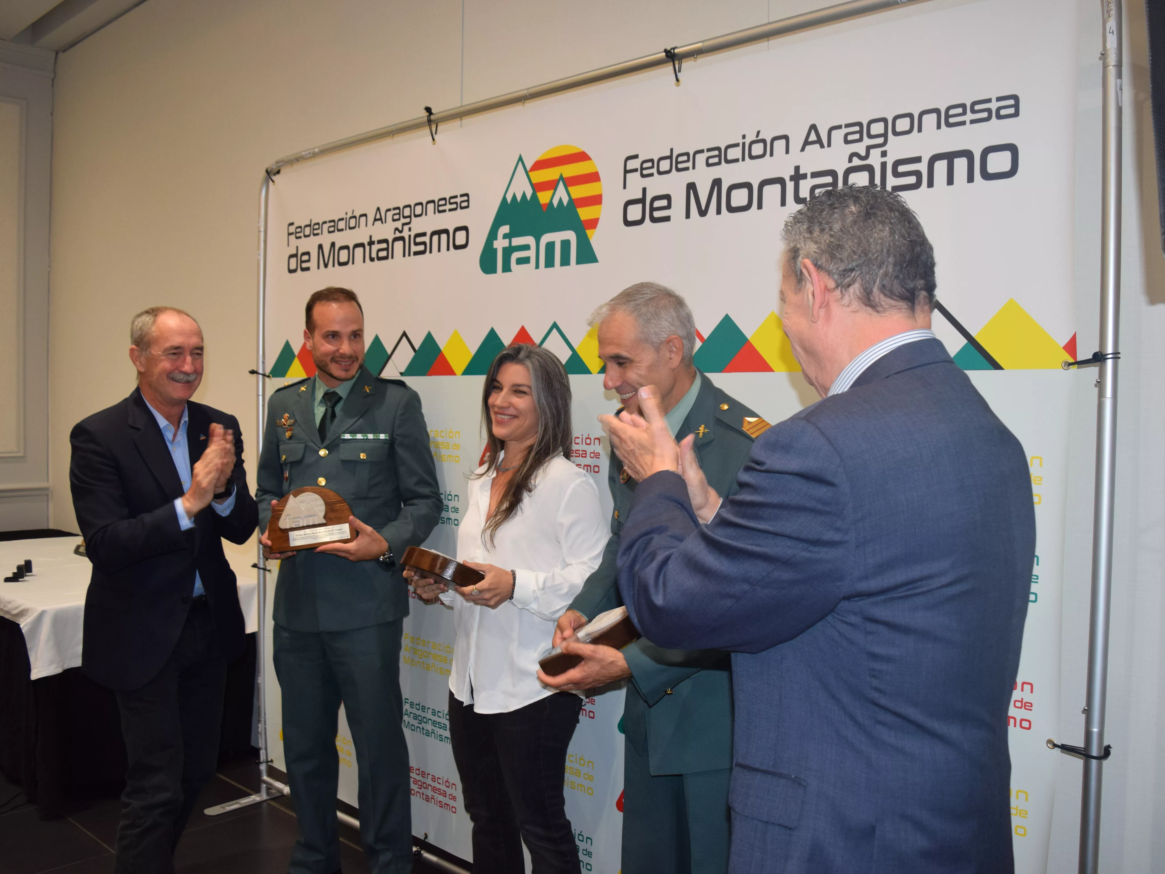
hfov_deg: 59.9
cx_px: 628
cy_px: 440
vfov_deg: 46.8
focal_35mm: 30
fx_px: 1010
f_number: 5
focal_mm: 18
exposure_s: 1/100
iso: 800
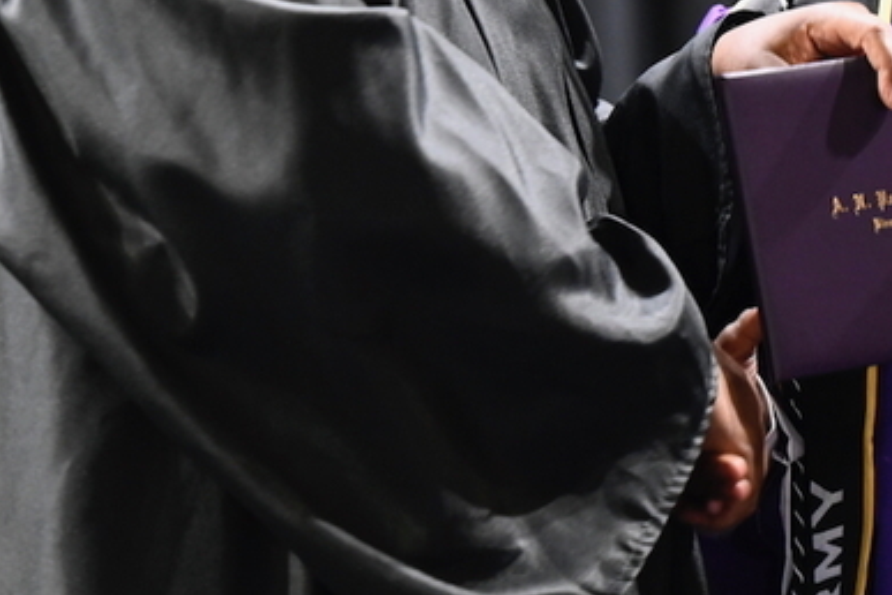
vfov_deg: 4.5
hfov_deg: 6.8
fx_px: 7532
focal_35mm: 304
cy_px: -18
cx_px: 892
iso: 3200
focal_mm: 115
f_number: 2.8
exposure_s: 1/80
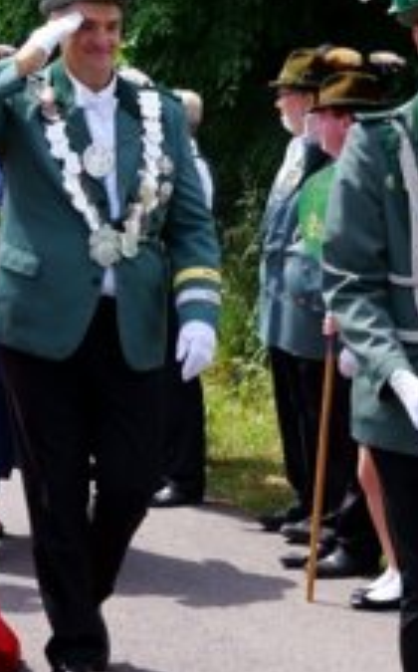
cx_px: 173
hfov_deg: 10.3
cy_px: 285
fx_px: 2322
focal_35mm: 127
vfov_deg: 16.5
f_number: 8
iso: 100
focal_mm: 70
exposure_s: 1/100
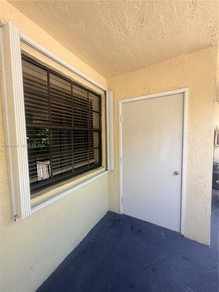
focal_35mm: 14
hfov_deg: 85.7
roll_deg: +0.2
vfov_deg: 102.1
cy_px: 146
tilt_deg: -3.4
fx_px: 118
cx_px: 110
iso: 64
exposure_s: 1/121
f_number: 2.2
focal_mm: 2.22
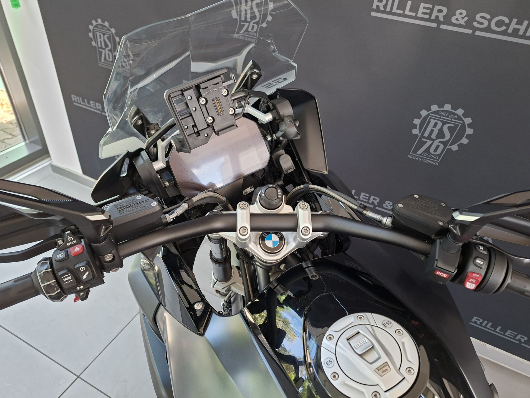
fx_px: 352
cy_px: 199
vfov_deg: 58.9
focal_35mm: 23
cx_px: 265
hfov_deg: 73.9
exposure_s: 1/120
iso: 250
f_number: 1.8
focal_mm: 5.54
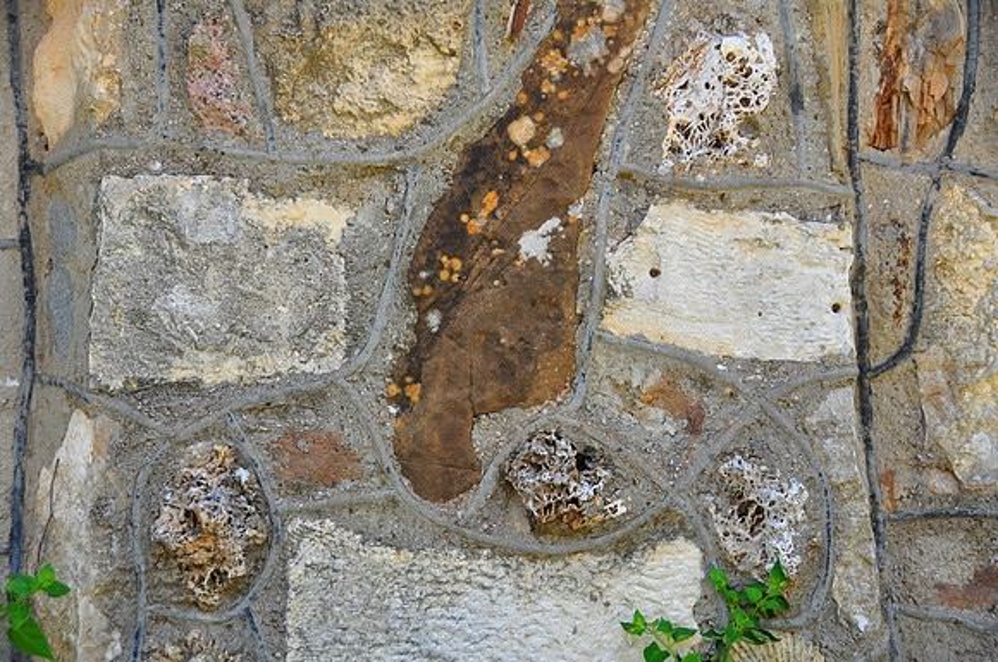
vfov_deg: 19.7
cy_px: 331
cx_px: 499
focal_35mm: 69
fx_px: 1910
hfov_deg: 29.3
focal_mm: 46
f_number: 5
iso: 200
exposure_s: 1/160
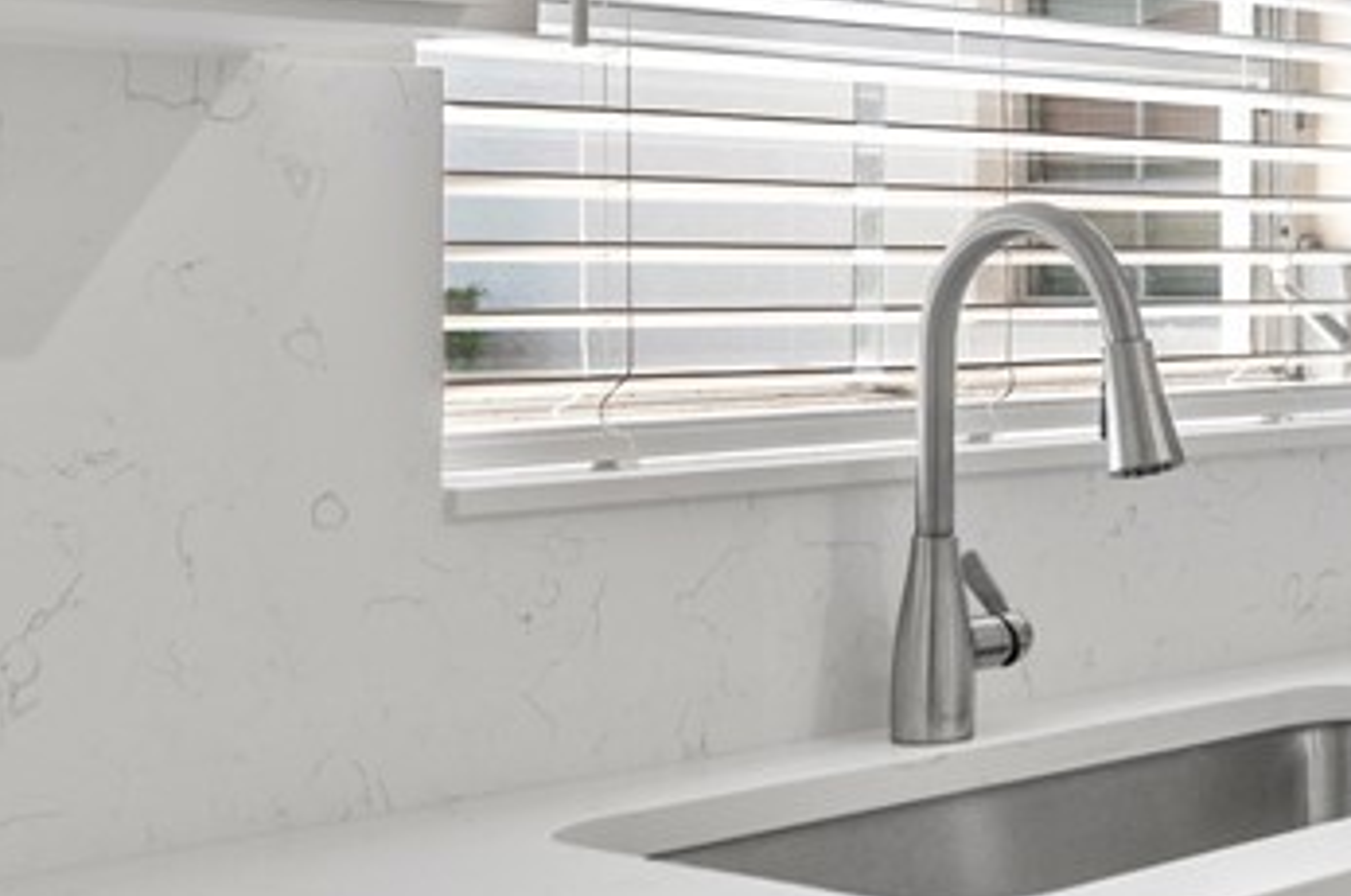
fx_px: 2643
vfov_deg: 19.2
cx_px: 1947
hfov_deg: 23.7
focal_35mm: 71
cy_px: 452
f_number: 8
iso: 200
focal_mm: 15
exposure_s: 1/20
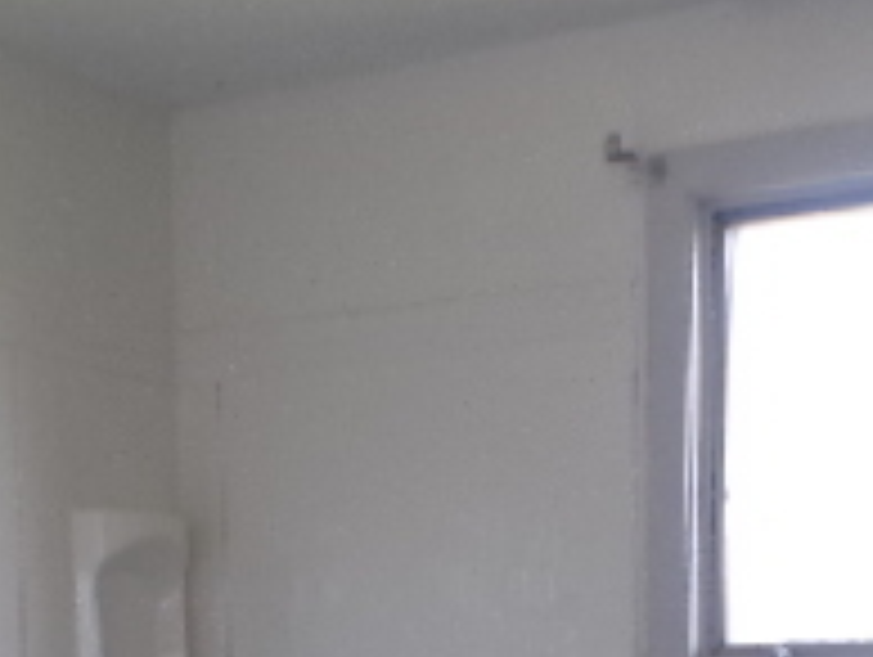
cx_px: 356
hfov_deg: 24.6
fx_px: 1995
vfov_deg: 17.0
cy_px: 963
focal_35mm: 79
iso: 195
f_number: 3
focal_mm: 4.3
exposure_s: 1/34
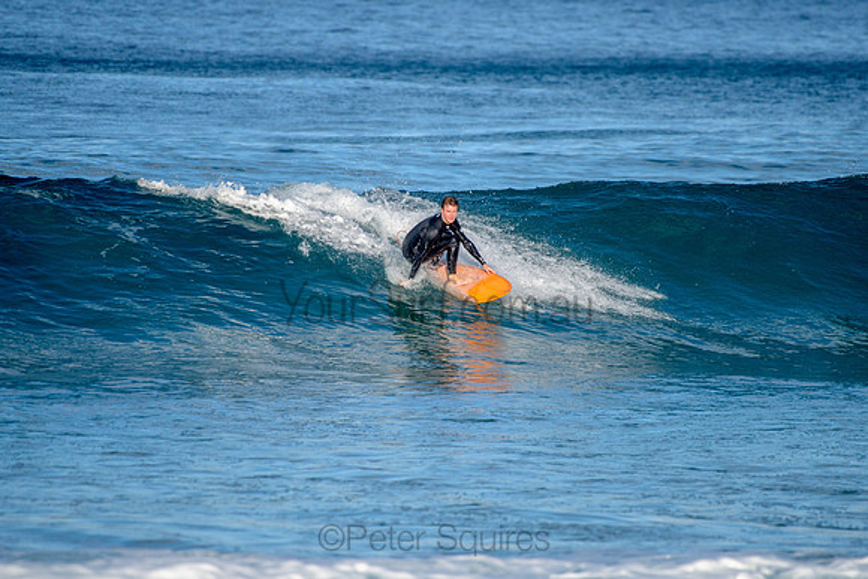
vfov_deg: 2.2
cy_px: 282
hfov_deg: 3.4
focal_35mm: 613
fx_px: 14790
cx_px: 446
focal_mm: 500
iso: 200
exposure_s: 1/2000
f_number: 5.6
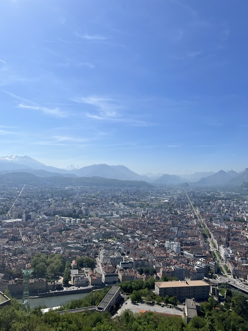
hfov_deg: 53.1
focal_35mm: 26
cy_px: 166
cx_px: 124
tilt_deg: +3.9
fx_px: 248
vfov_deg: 67.3
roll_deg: -2.2
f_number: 1.6
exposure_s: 1/10870
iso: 50
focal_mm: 5.1
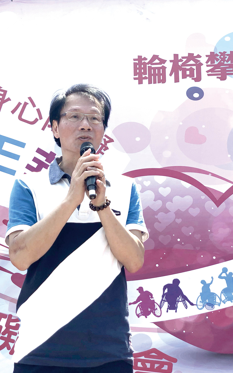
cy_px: 187
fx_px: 752
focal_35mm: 74
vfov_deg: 27.8
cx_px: 67
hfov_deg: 17.5
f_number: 2.4
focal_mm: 6
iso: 16
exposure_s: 1/516
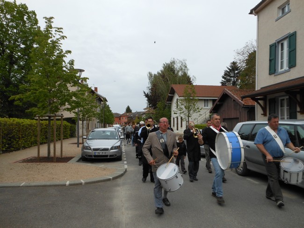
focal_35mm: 25
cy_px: 114
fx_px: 220
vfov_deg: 54.9
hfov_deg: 69.4
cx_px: 152
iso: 80
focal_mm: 4.5
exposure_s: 1/800
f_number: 3.2
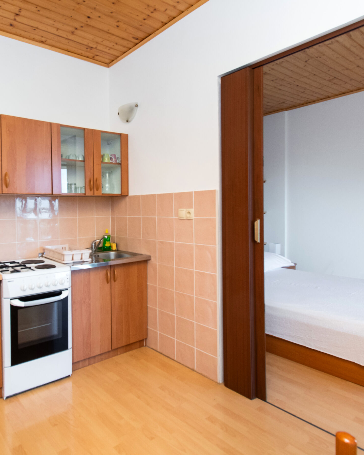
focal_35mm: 22
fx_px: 296
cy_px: 218
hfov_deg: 60.8
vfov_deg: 75.0
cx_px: 106
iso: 320
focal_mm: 10
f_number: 9
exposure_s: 1/40
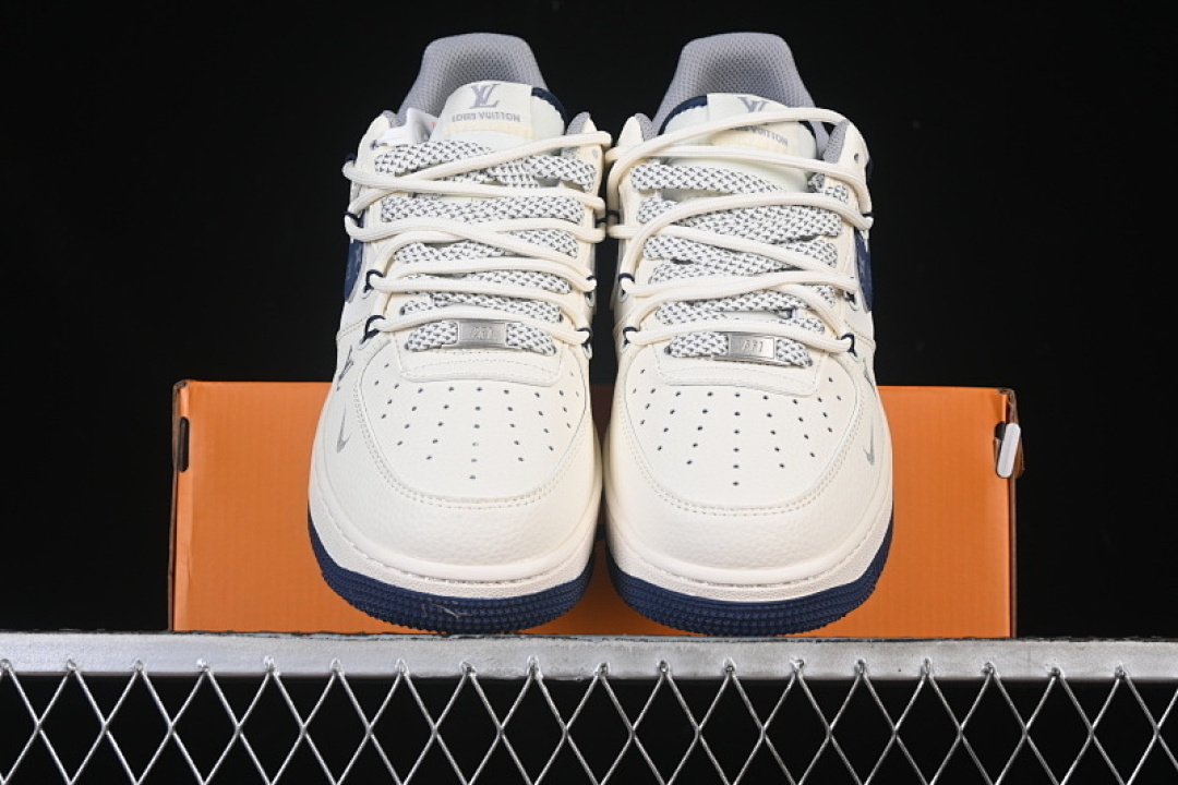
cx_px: 589
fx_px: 2454
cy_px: 392
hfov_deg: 27.0
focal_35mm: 75
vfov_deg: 18.2
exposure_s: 1/100
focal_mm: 50
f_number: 8
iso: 160
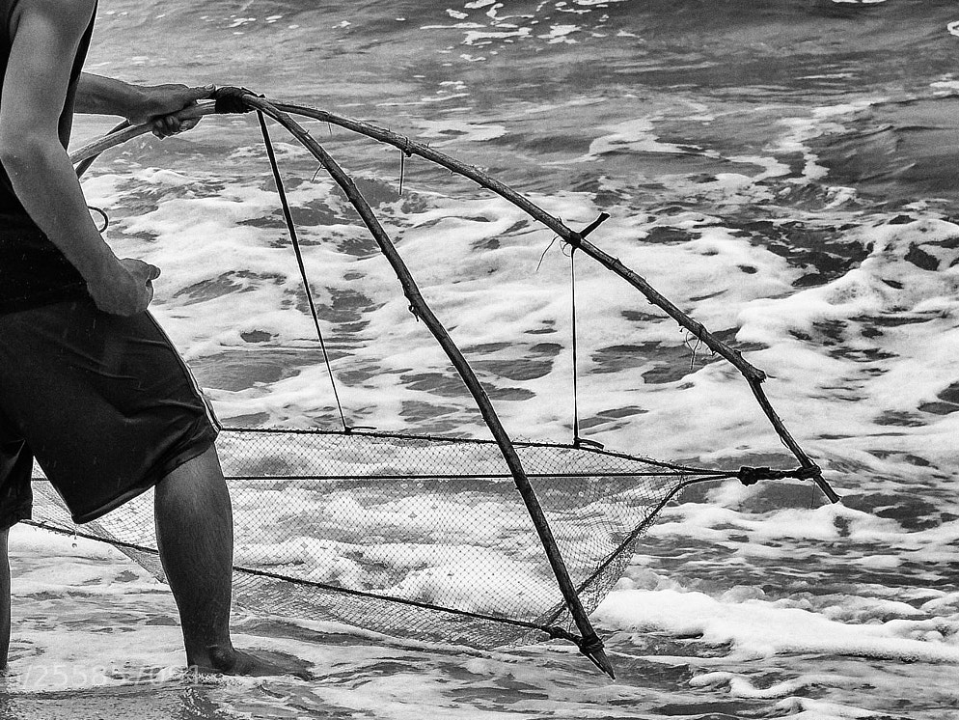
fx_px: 3214
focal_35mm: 116
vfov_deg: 12.8
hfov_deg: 17.0
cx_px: 471
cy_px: 237
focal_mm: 50
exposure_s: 1/250
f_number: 6.3
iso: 100
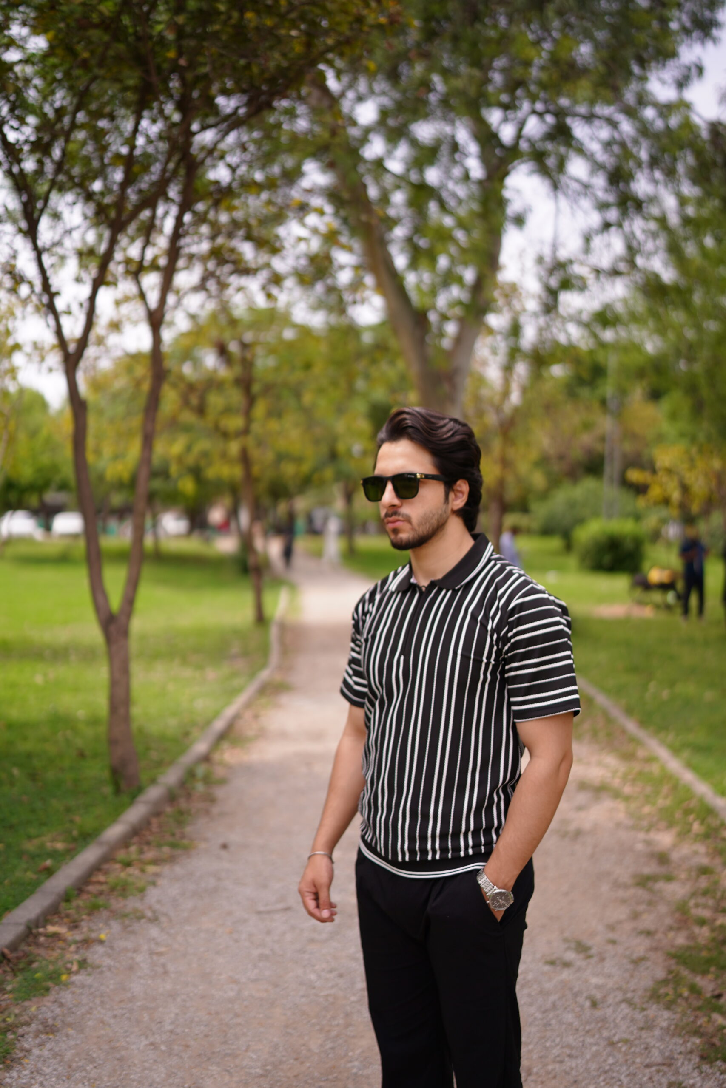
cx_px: 363
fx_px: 1059
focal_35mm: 35
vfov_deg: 54.4
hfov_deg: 37.9
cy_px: 544
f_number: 1.4
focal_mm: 35
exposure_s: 1/3200
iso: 100
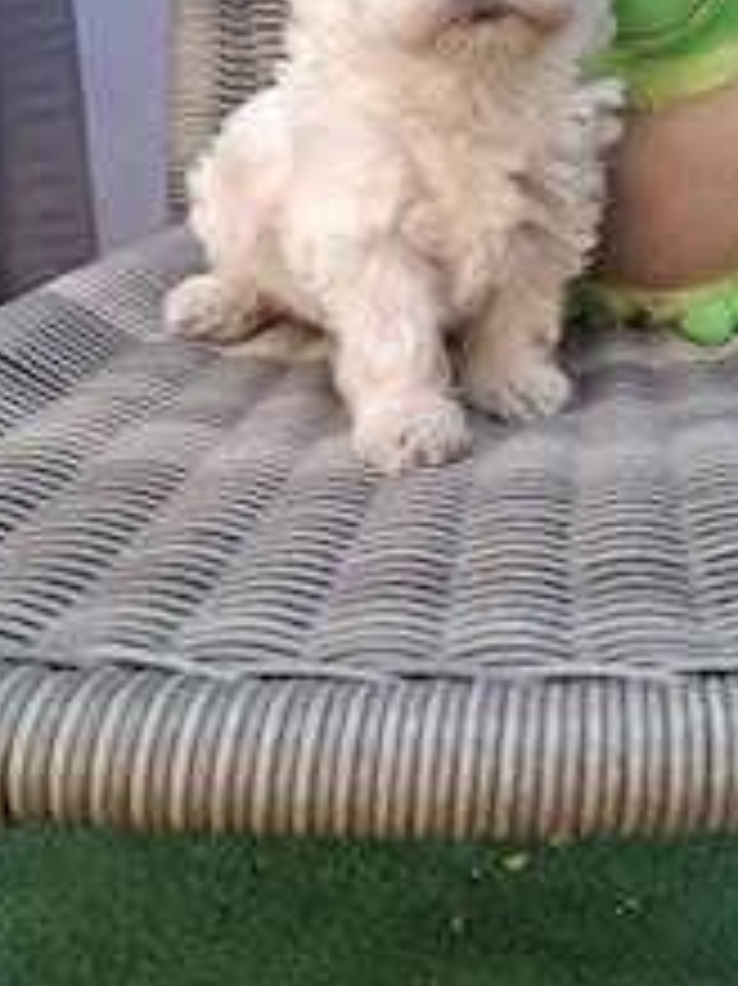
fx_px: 1195
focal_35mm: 42
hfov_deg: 34.0
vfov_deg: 43.2
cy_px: 234
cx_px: 500
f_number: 1.8
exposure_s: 1/100
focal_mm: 5.54
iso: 64
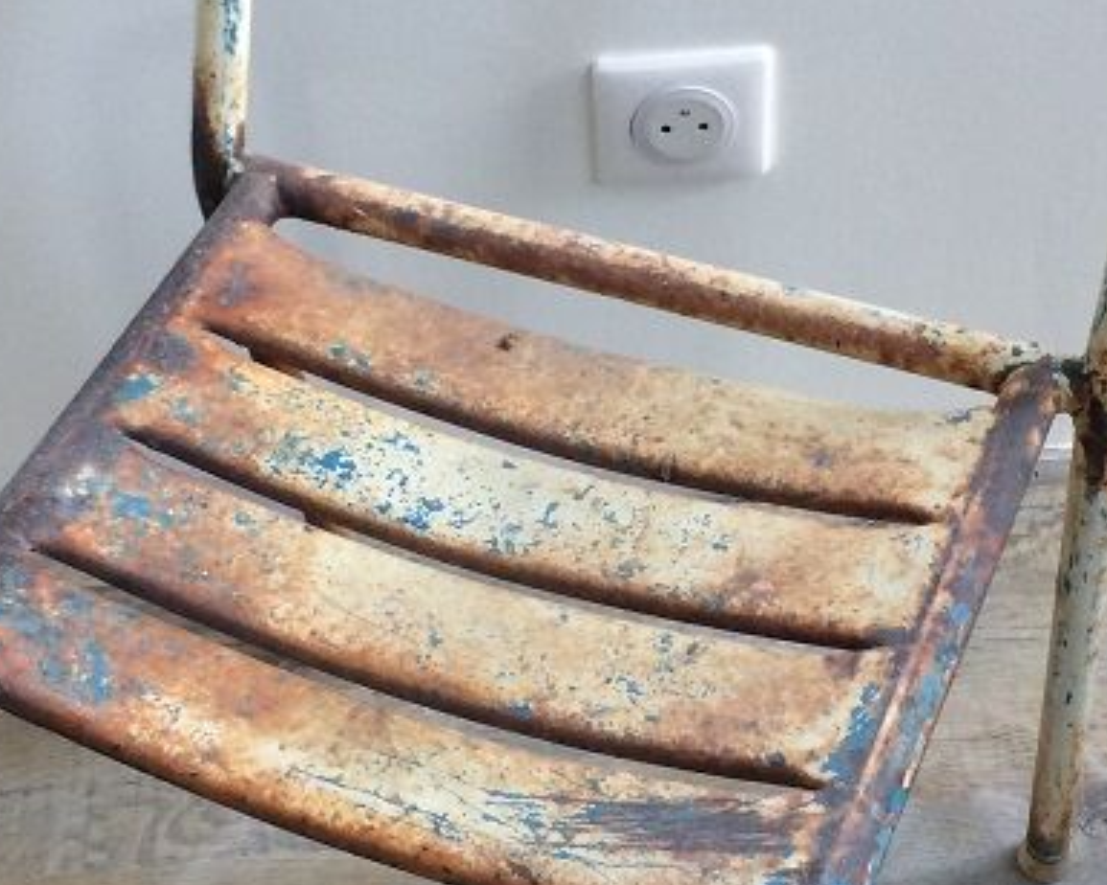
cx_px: 554
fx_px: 2359
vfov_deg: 21.2
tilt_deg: -48.3
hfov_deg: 26.4
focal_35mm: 72
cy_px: 382
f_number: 2.2
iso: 40
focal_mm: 4.15
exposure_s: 1/33
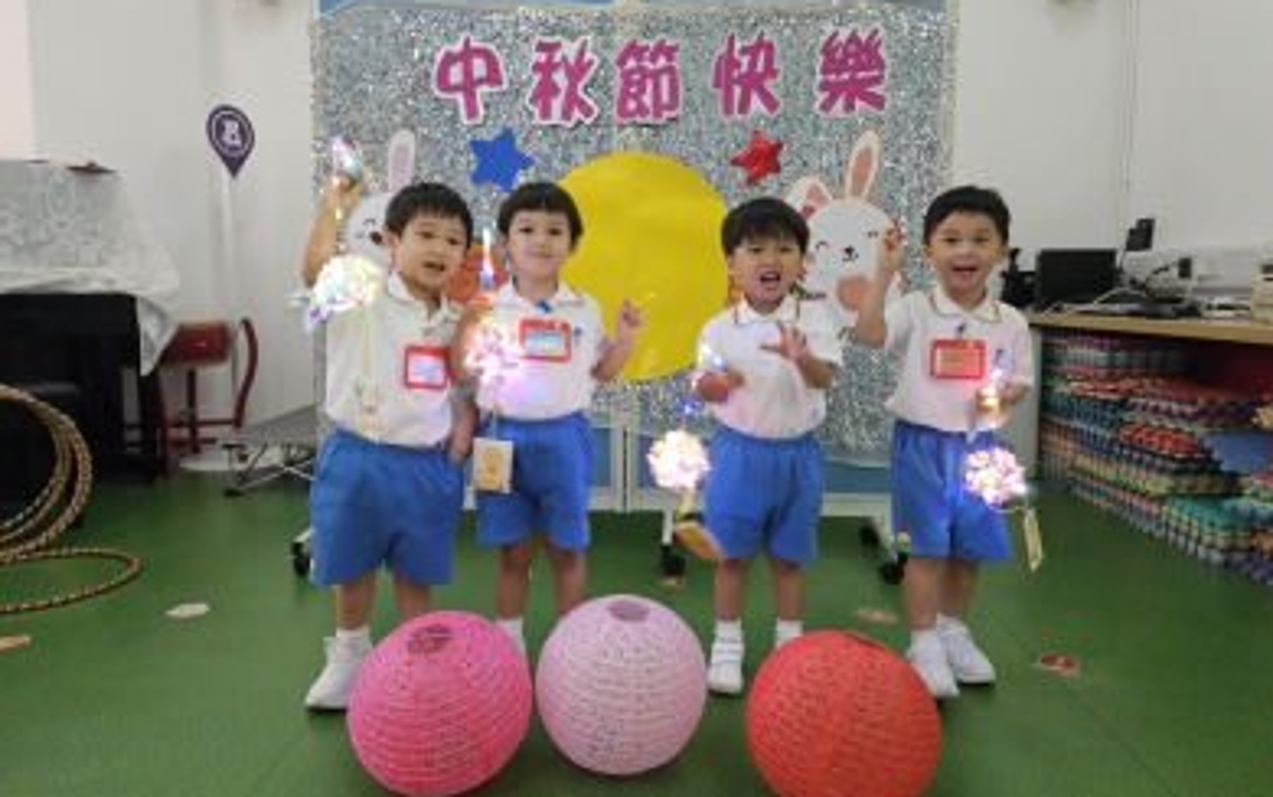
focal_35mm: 25
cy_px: 369
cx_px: 650
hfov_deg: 72.5
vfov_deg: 49.3
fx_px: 868
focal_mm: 5.4
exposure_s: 1/100
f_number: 1.8
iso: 250
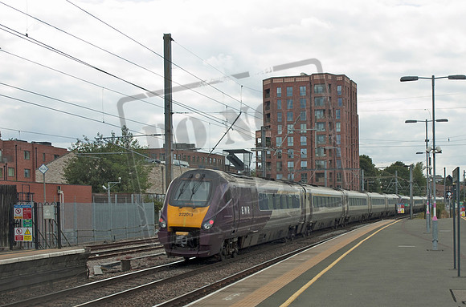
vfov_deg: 32.8
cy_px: 154
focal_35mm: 40
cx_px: 233
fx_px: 523
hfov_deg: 48.1
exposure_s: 1/250
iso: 200
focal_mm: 27
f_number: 8
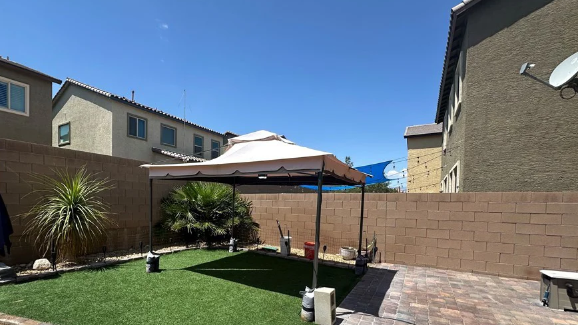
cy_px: 210
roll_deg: -2.5
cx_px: 240
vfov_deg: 59.9
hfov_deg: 91.8
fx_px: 276
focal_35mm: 18
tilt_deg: -0.6
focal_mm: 2.22
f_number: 2.2
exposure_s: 1/1511
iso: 40
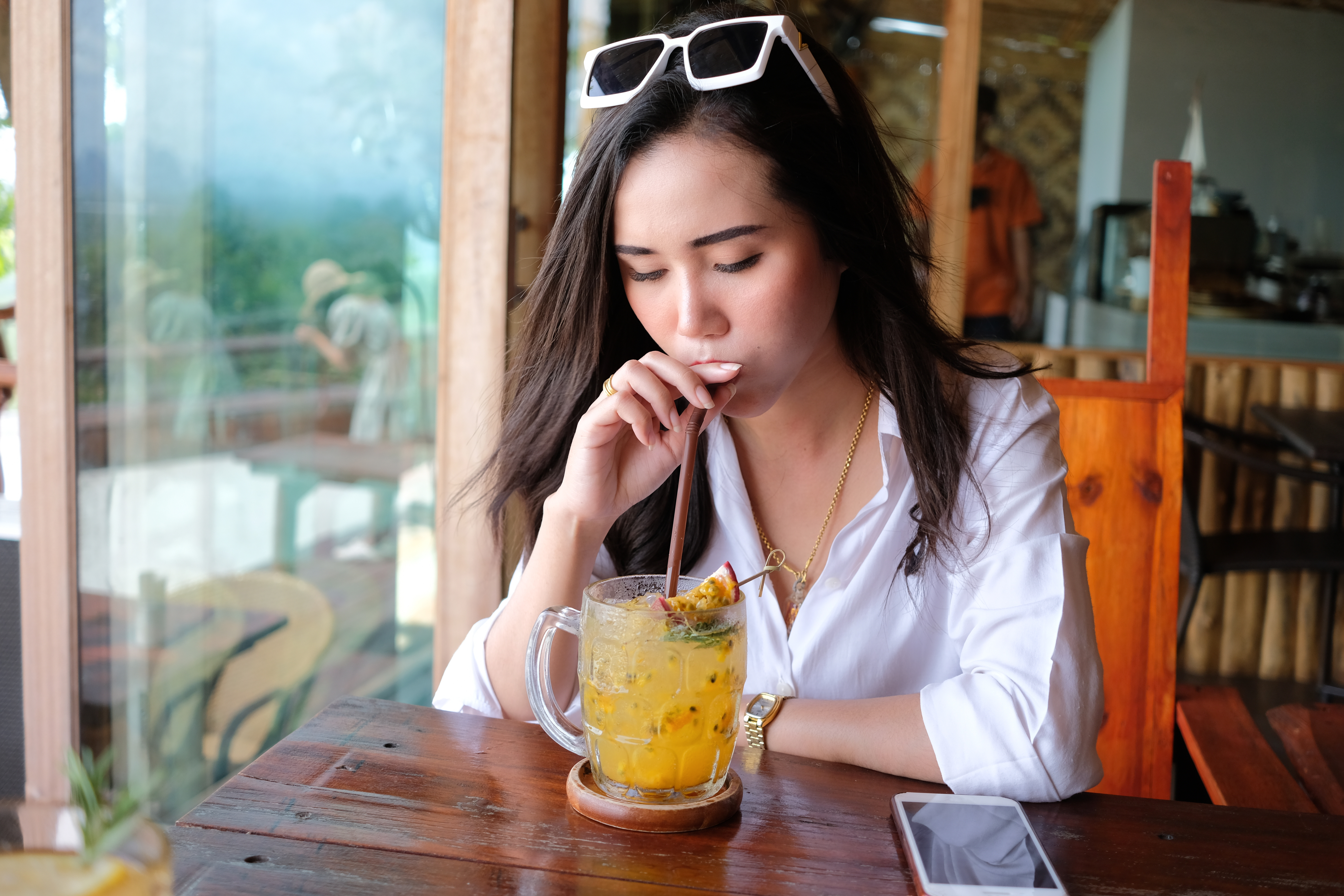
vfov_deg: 32.6
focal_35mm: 41
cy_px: 448
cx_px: 672
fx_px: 1531
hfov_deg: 47.4
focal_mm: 27
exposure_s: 1/250
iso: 200
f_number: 2.8
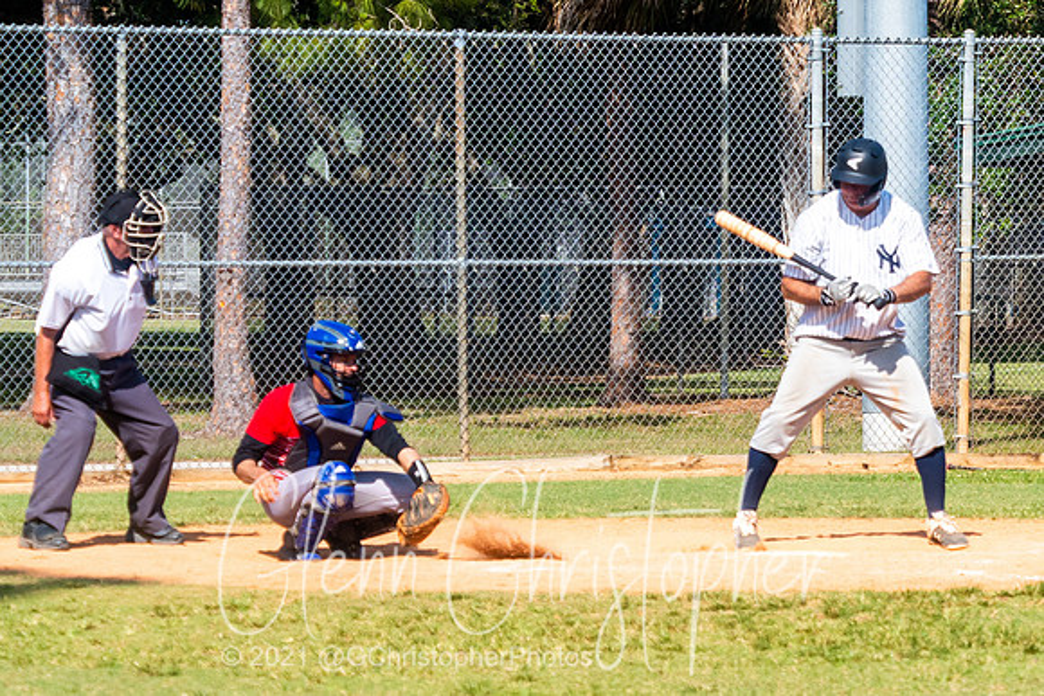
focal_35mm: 243
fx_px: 7061
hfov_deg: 8.4
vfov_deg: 5.6
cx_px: 795
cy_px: 291
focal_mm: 70
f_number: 4.5
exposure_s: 1/1600
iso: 200
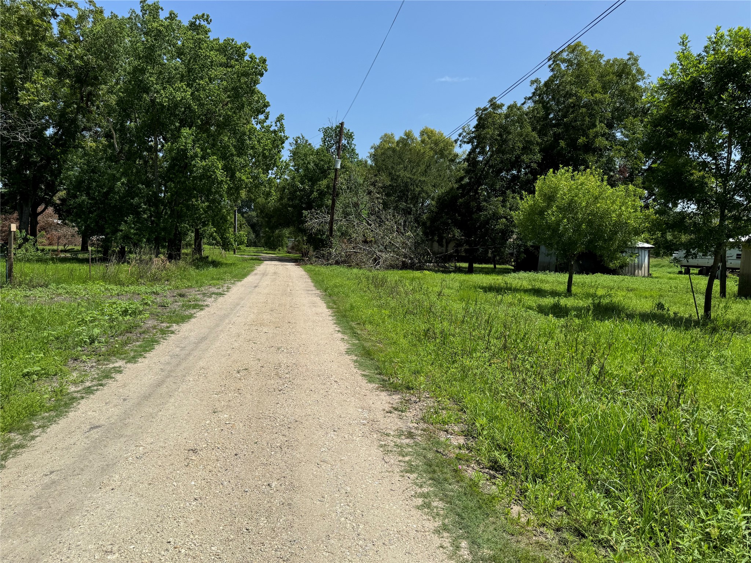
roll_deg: -0.8
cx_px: 376
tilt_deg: -3.3
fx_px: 521
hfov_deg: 71.6
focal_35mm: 24
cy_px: 282
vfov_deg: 56.8
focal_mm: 6.76
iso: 80
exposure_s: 1/5348
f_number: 1.78
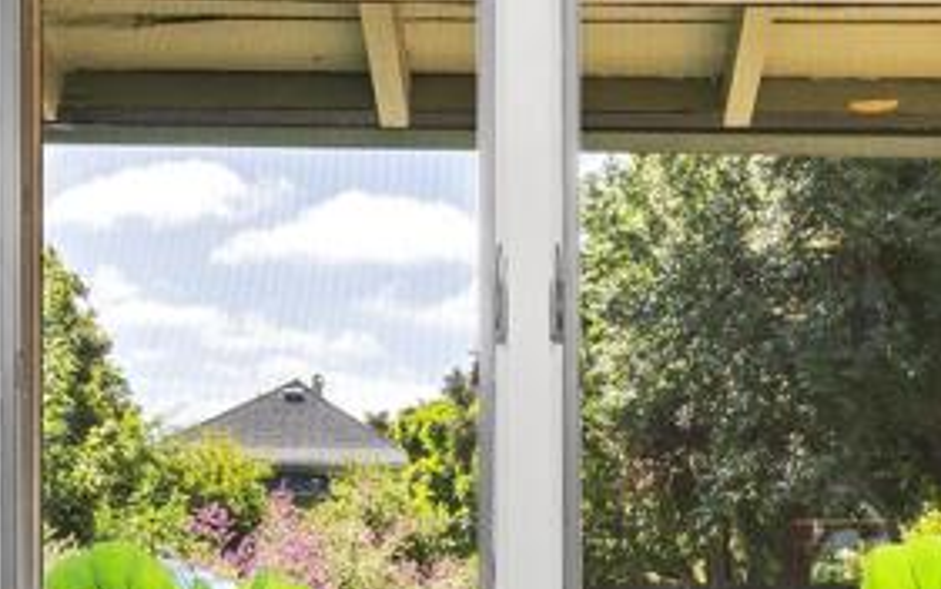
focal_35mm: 52
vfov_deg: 22.8
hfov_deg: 38.4
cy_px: 711
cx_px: 630
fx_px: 1334
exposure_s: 1/4
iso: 250
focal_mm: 14
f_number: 10
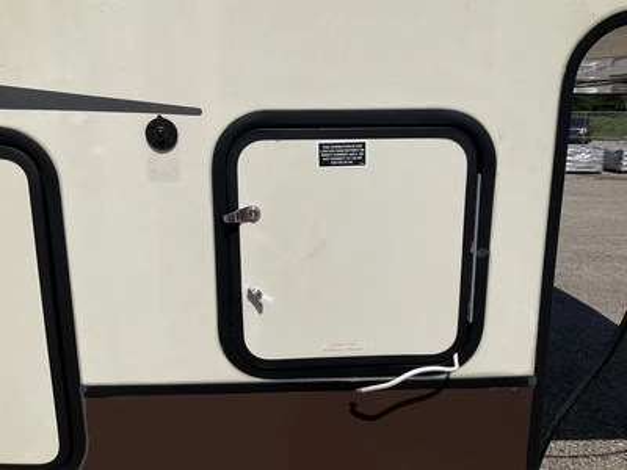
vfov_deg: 48.2
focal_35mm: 29
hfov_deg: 61.7
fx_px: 525
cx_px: 314
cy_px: 235
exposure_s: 1/5814
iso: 25
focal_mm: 3
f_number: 1.8
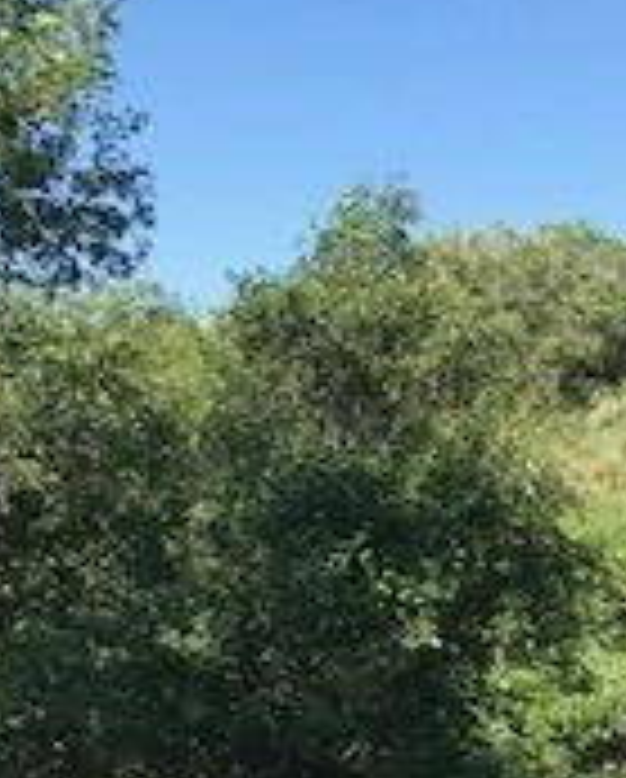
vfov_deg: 18.7
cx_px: 590
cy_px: 688
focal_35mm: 101
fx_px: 2333
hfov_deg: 15.1
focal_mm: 3.99
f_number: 1.8
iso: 20
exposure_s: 1/1053
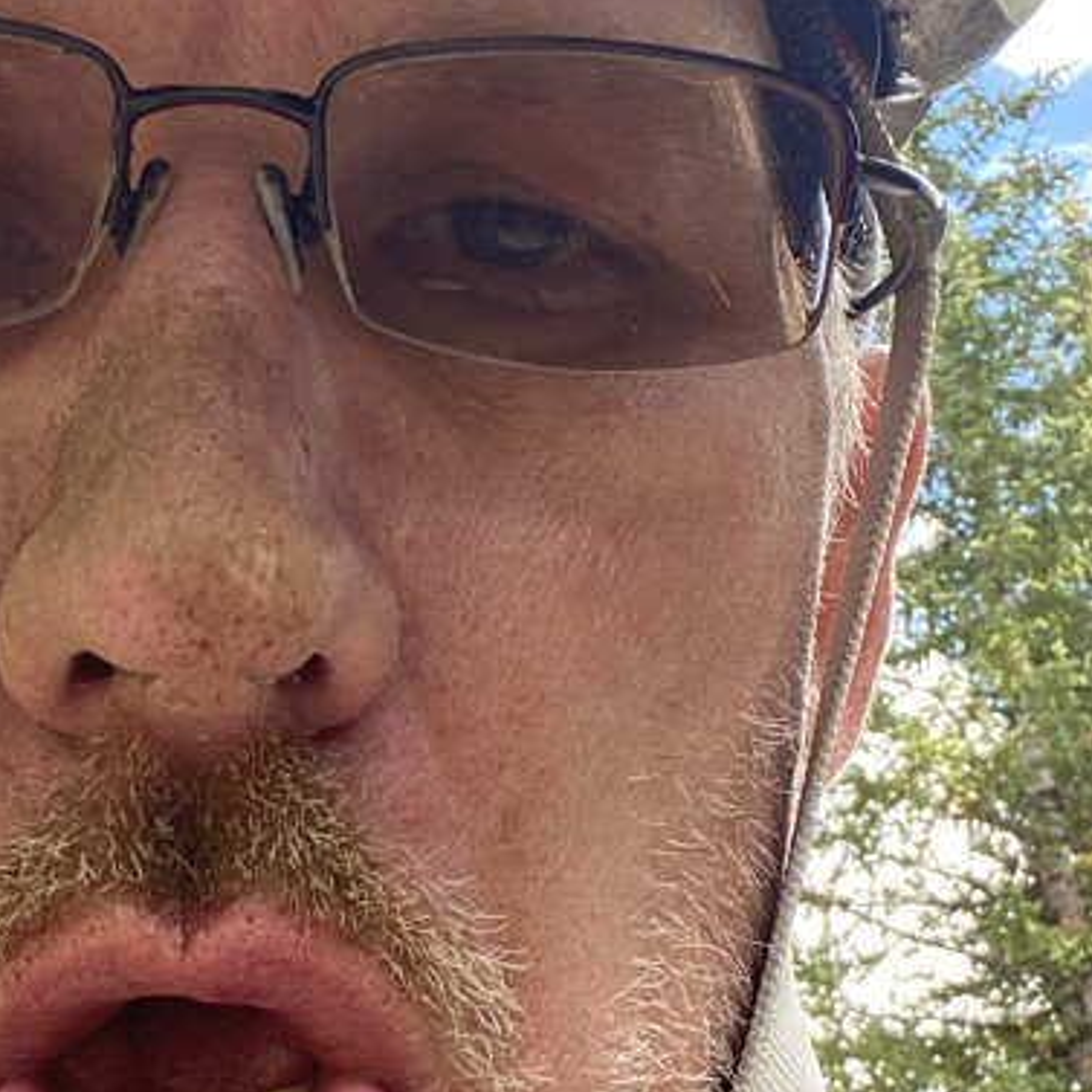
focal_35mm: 75
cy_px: 652
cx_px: 174
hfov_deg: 22.6
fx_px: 2677
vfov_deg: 23.0
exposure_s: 1/122
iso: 40
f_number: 2.2
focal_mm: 2.71
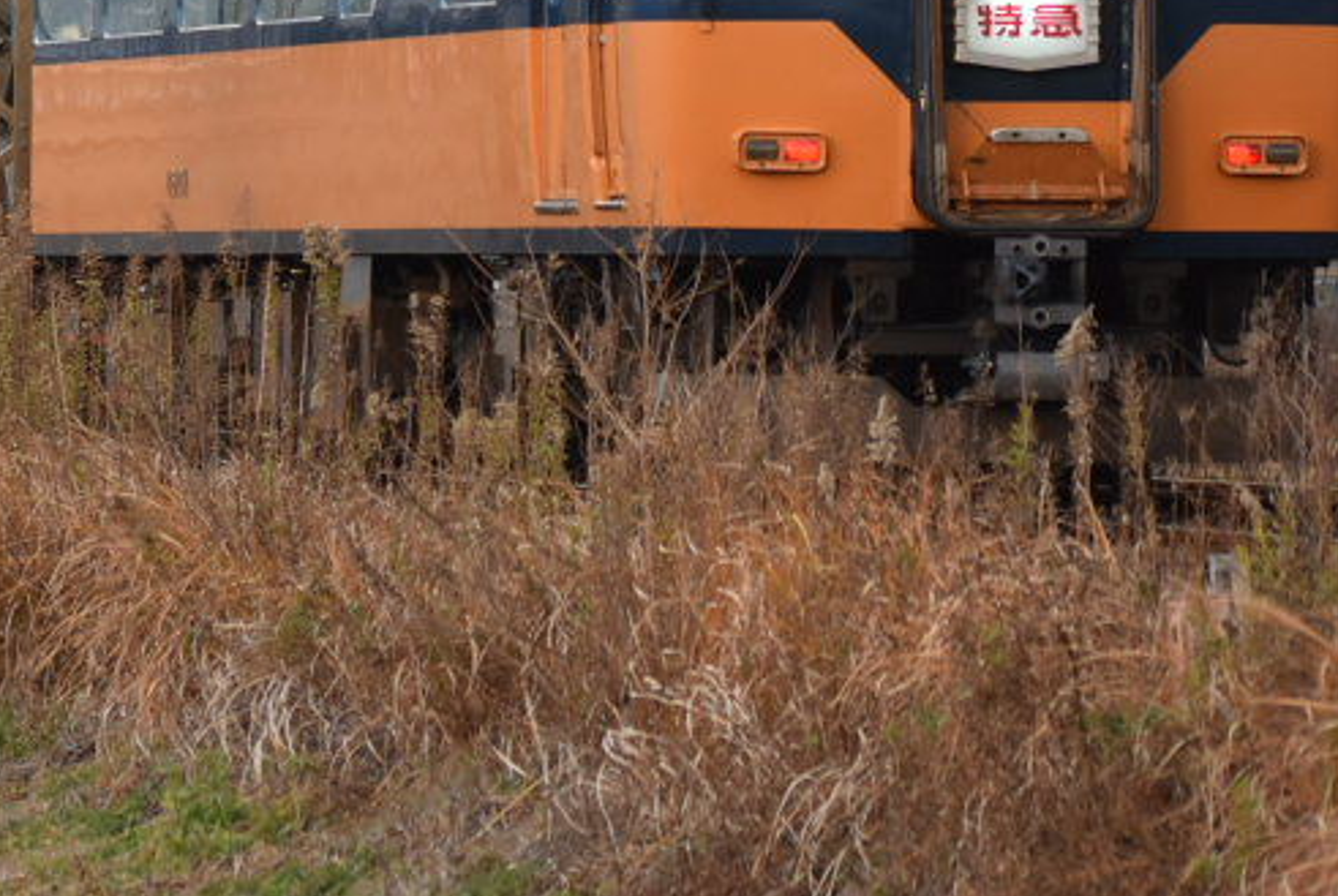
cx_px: -95
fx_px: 15272
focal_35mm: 410
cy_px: -161
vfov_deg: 3.4
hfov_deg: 5.0
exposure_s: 1/800
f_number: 3.2
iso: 800
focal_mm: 105
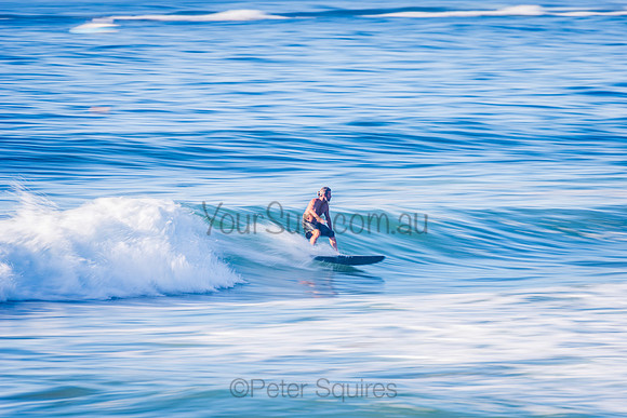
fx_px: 8710
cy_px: 209
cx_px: 314
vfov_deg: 2.8
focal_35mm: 500
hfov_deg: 4.1
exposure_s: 1/20
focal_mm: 500
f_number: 9
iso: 31
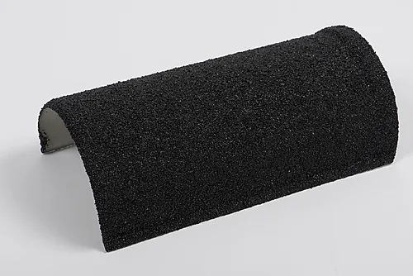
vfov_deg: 13.1
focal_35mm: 105
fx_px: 1205
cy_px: 138
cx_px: 206
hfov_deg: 19.4
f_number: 13
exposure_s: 1/125
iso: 100
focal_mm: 105
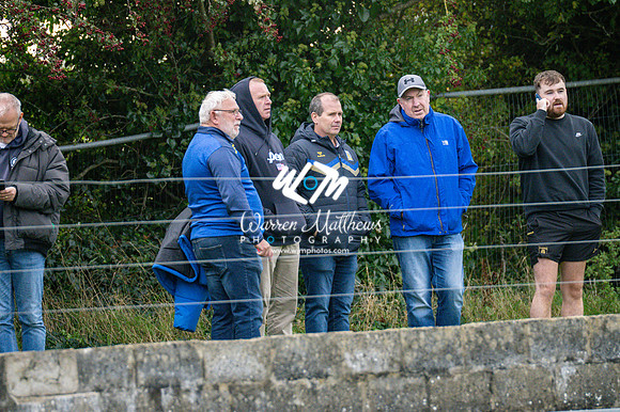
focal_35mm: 450
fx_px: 7745
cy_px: 206
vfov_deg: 3.1
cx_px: 310
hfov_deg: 4.6
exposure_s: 1/6400
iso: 4000
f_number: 2.8
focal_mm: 300
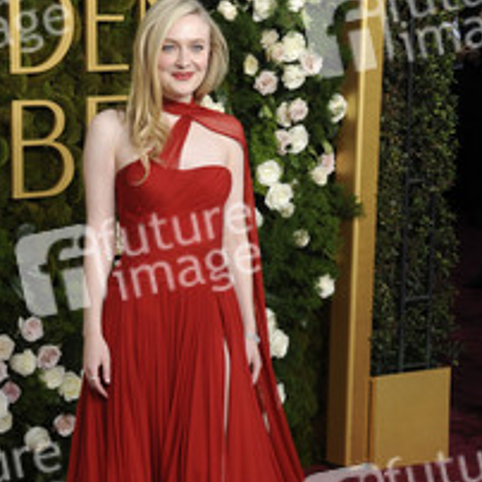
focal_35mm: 101
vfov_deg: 17.1
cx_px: 209
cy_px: 379
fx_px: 1591
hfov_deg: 17.2
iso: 1000
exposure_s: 1/250
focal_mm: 60
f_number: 13
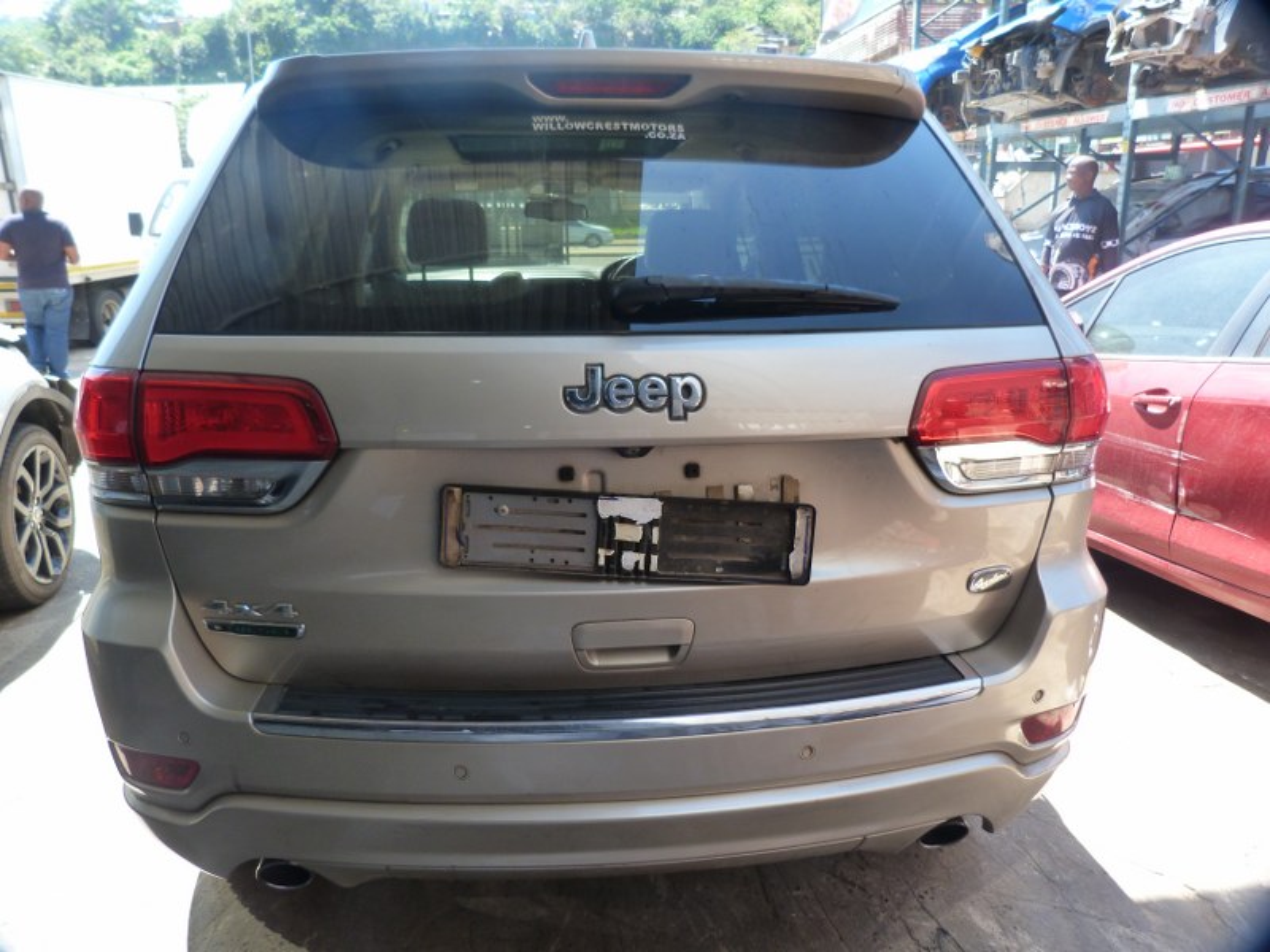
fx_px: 917
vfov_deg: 54.9
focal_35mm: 25
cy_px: 476
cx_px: 635
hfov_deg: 69.4
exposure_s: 1/100
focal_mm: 4.5
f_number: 2.8
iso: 125
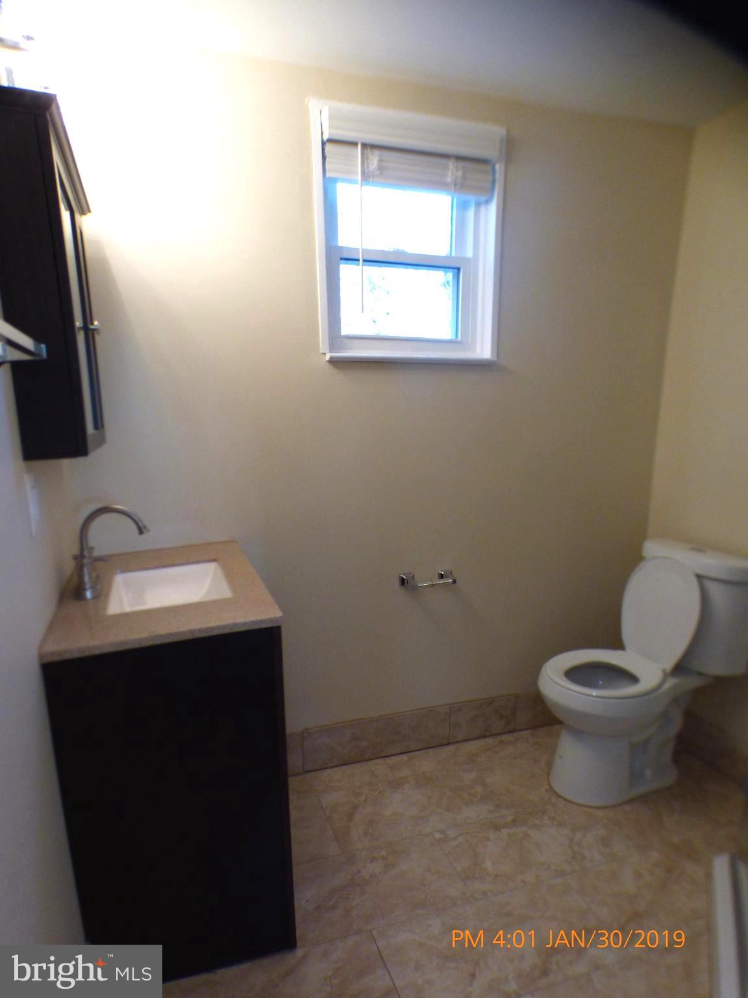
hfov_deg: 66.0
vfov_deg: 81.7
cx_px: 374
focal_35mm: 20
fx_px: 576
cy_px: 499
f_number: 2.8
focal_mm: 3.58
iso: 160
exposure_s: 1/60
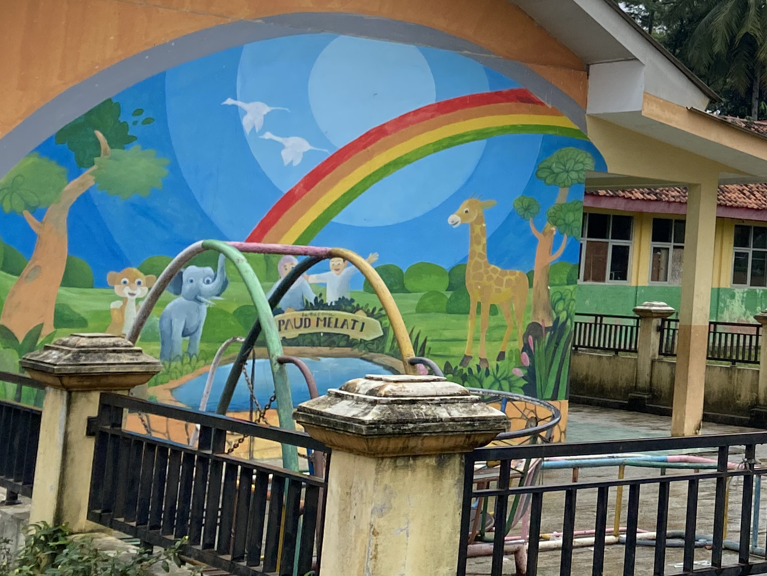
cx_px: 972
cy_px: 92
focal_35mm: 66
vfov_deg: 21.9
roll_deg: -3.0
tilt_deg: +6.8
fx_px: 1462
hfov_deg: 25.6
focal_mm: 4.25
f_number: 1.8
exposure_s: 1/3205
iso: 32
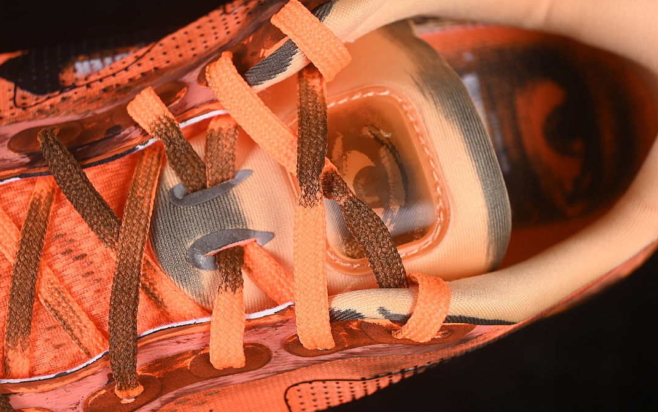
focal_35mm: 77
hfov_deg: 26.8
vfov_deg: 16.9
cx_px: 330
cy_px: 198
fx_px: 1381
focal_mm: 50
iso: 160
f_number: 7.1
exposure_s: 1/80
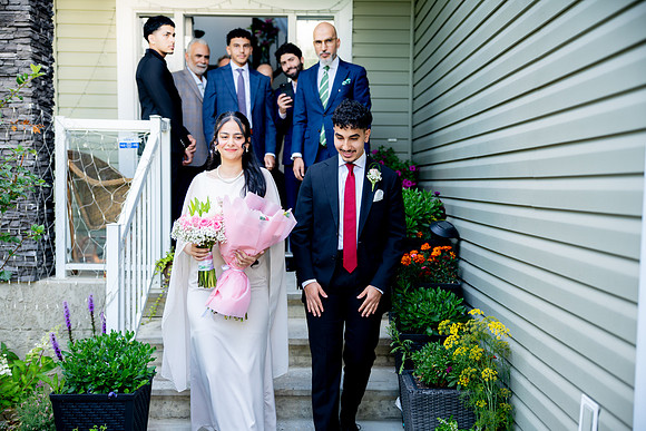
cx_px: 323
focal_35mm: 41
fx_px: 736
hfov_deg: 47.4
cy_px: 216
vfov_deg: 32.6
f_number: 2
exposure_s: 1/250
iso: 160
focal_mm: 41
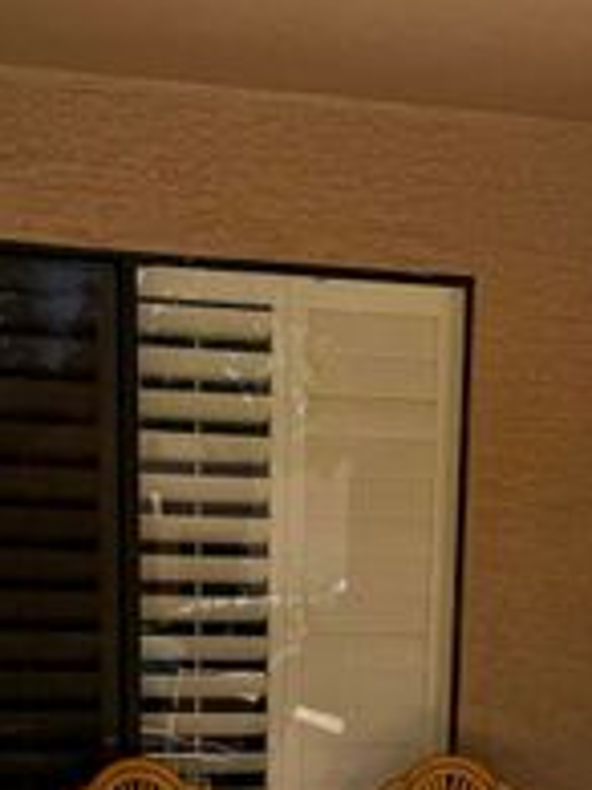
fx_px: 1872
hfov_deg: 18.0
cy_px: 954
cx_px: 349
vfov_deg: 22.0
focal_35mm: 82
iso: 100
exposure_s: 1/2053
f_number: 1.78
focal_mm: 6.76
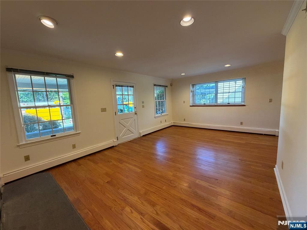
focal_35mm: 14
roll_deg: +2.9
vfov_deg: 85.7
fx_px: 124
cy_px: 115
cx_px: 154
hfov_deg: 102.1
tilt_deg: -6.2
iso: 320
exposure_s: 1/120
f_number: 2.2
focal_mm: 2.22
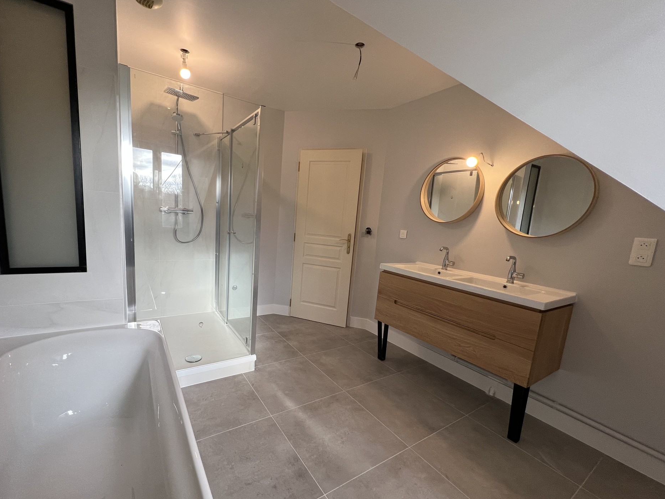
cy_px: 265
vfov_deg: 85.6
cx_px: 311
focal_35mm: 14
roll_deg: -4.2
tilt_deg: -9.3
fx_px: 269
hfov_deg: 101.9
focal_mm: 1.57
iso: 80
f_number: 1.8
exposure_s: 1/100
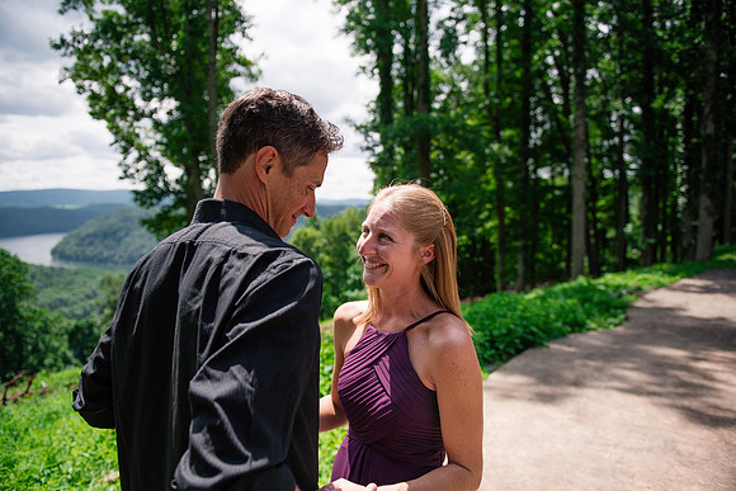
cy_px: 246
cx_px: 368
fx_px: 491
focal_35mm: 24
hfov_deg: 73.7
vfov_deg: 53.2
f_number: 2.8
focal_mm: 24
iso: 320
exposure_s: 1/4000
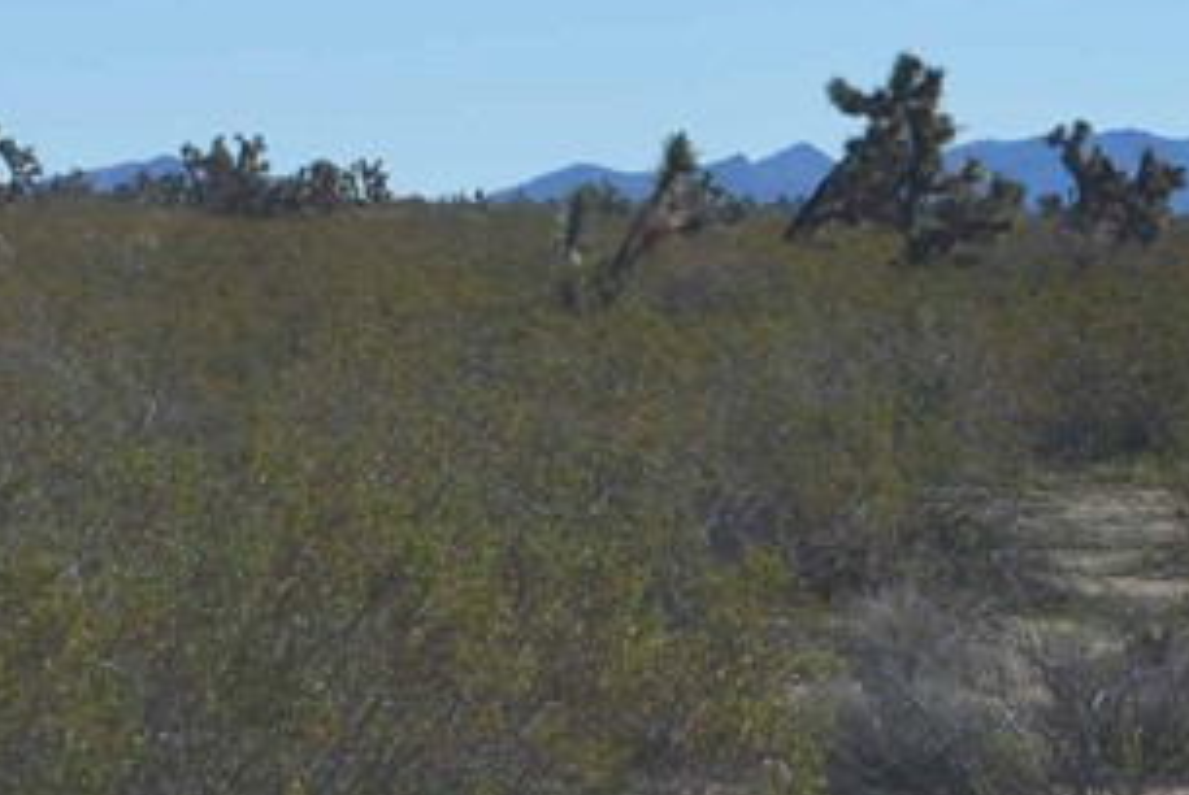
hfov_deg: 7.0
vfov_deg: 4.7
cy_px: -382
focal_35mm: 293
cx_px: 1259
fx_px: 9679
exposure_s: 1/400
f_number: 9
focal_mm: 55
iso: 100
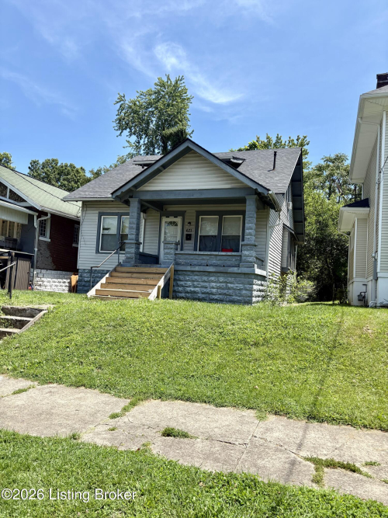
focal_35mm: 26
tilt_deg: +0.0
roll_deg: +0.2
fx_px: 389
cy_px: 259
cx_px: 194
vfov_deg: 67.3
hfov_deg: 53.0
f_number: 1.6
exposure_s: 1/1953
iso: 50
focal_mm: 5.96
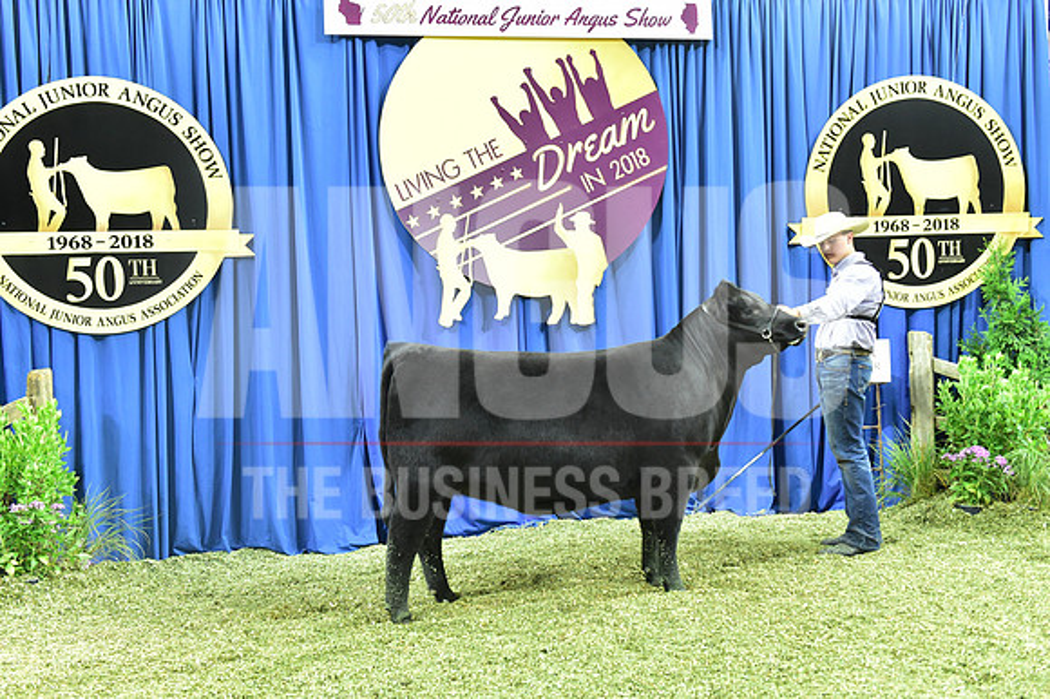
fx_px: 1224
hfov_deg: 46.4
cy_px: 350
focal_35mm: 42
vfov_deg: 31.9
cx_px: 525
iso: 3200
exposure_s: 1/160
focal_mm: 42
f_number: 5
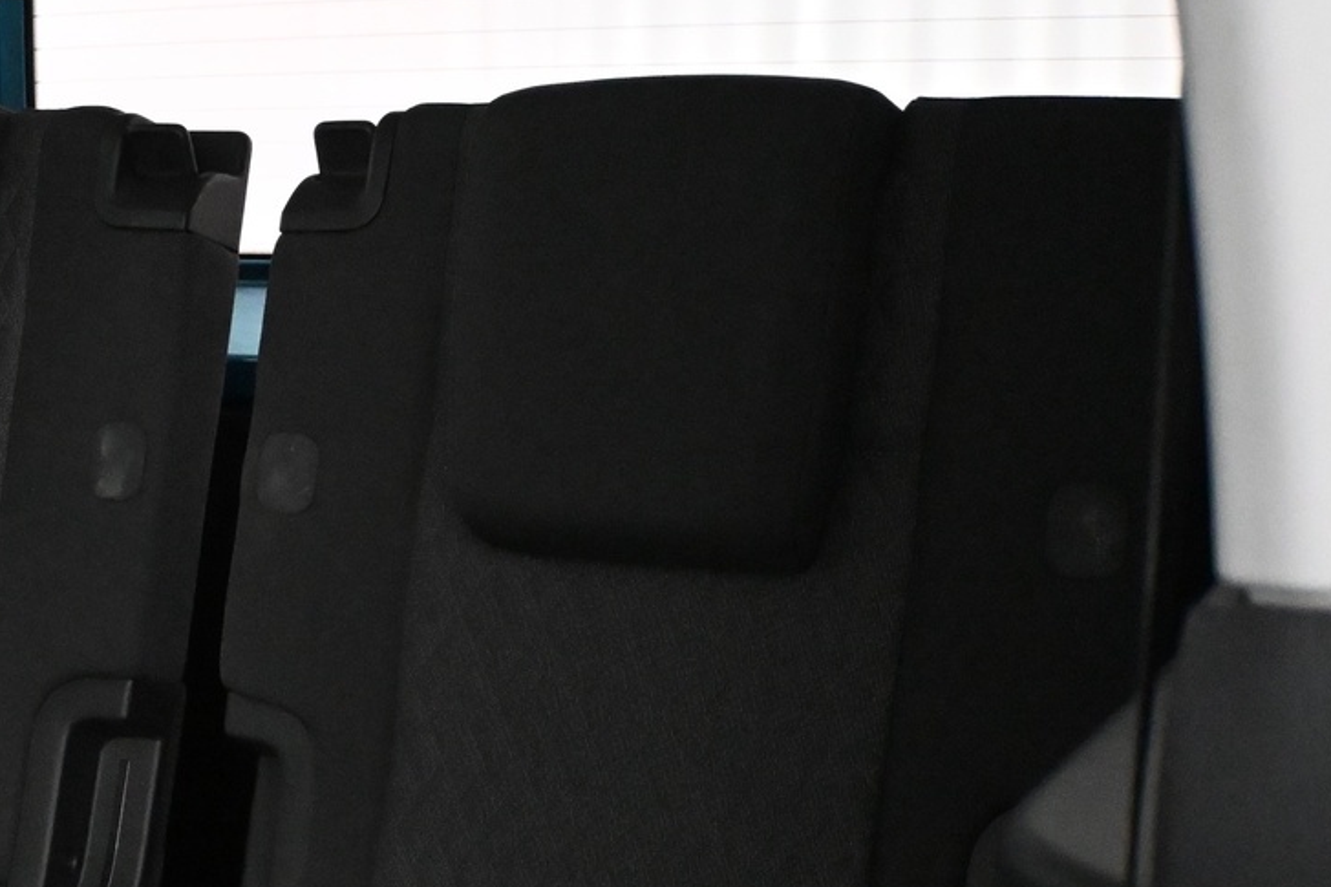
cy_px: 585
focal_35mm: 70
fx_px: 2591
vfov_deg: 19.4
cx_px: 218
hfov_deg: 28.0
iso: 9000
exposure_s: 1/60
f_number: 4
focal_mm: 21
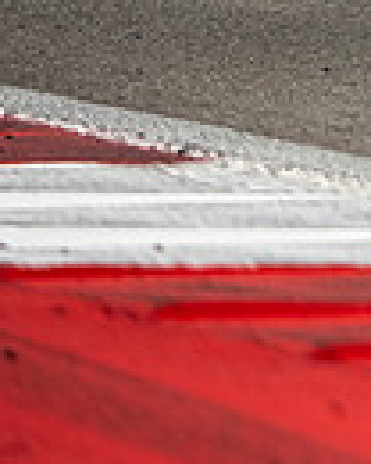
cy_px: -184
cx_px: 913
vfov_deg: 1.5
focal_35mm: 1255
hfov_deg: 1.2
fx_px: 17225
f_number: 2
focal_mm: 200
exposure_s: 1/4000
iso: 320
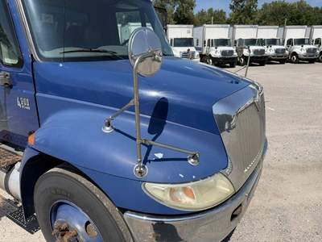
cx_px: 161
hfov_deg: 71.6
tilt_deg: -14.6
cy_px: 121
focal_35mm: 24
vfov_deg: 56.8
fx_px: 223
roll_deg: +1.4
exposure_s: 1/4975
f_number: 1.78
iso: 80
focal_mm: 6.76
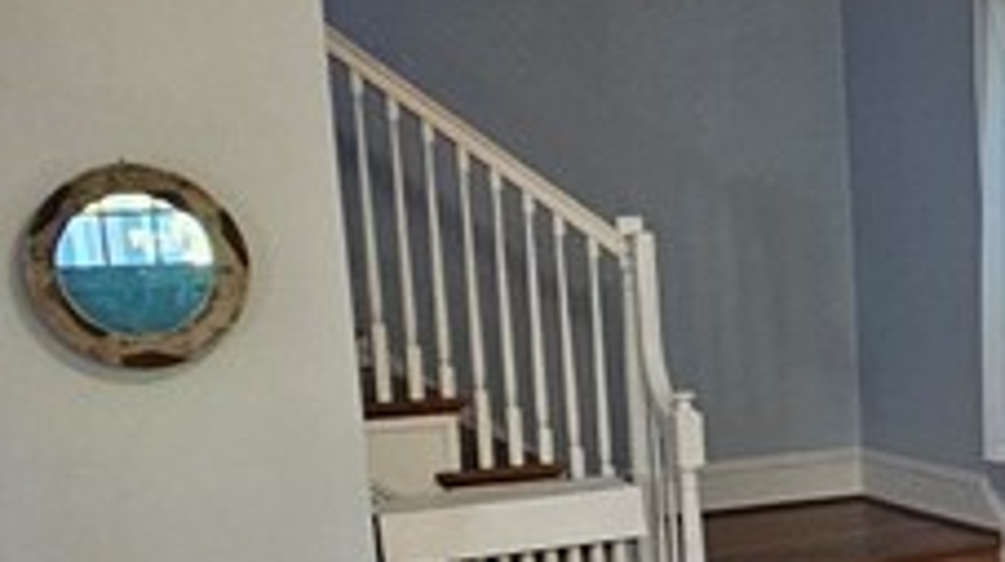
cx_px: 1133
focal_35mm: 64
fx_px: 1703
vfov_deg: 18.3
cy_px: 544
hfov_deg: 29.3
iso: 320
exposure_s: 1/40
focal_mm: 2.2
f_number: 2.2
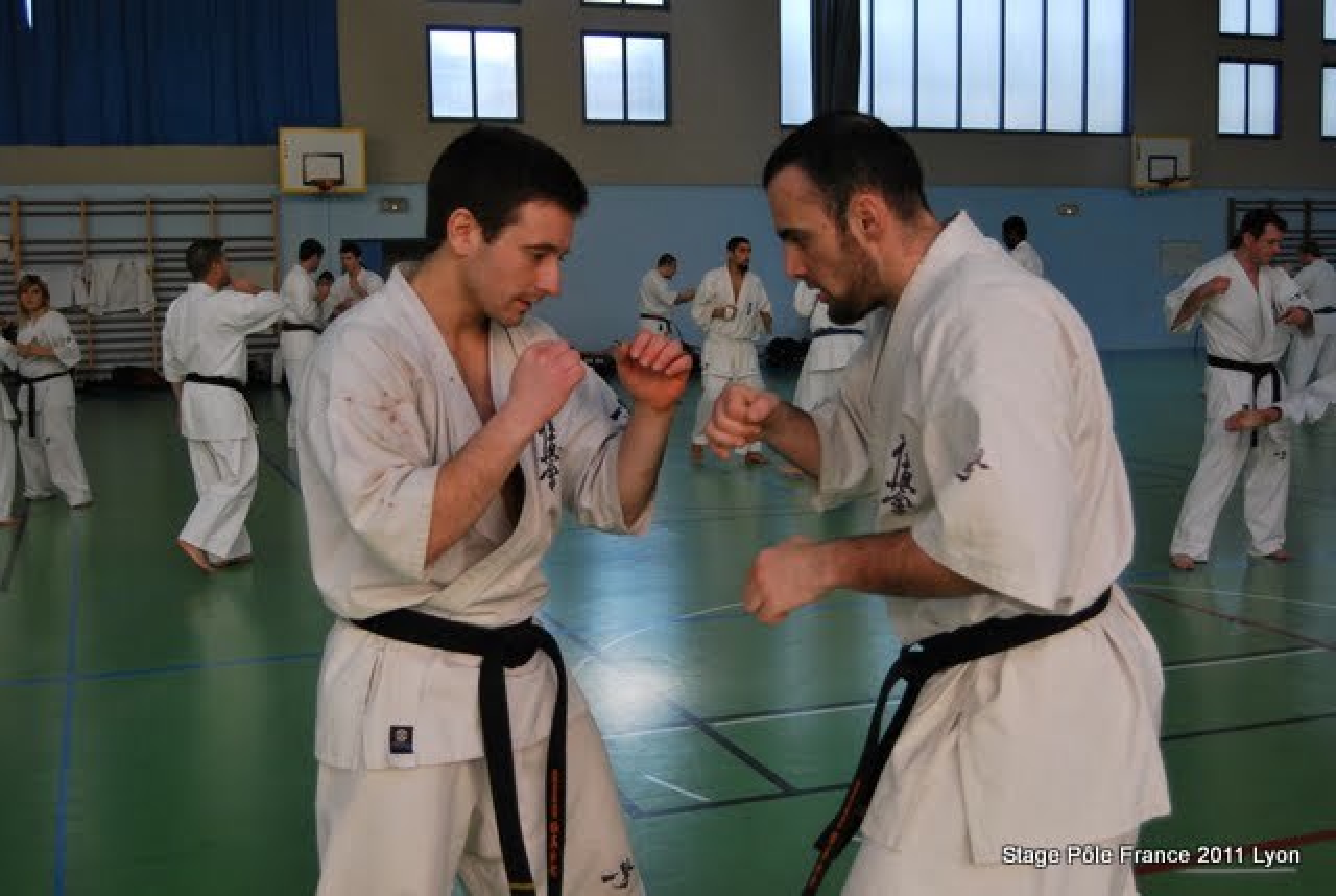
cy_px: 448
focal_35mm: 42
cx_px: 668
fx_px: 1561
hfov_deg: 46.3
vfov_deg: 32.0
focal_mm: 28
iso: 720
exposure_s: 1/500
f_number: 4.2
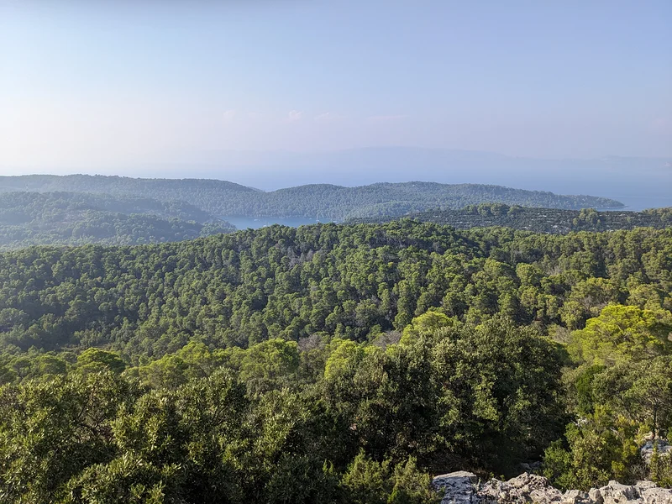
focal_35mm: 27
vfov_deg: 51.4
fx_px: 524
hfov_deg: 65.3
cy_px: 252
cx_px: 336
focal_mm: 4.38
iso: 60
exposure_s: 1/2924
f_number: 1.73
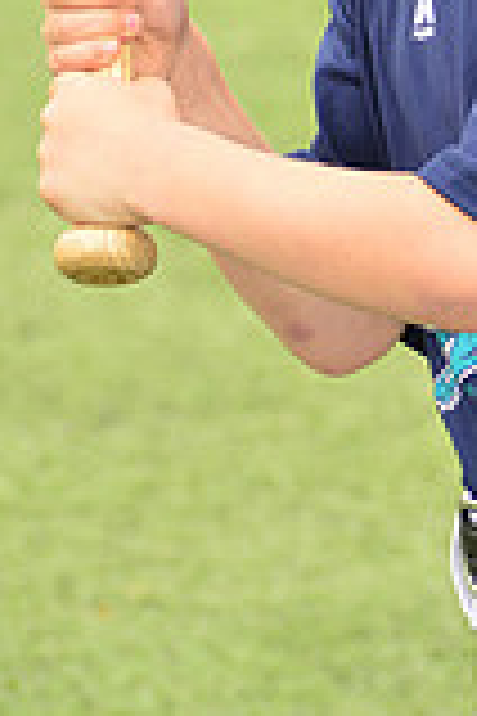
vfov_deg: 3.5
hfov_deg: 2.3
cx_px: 466
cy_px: -261
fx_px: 11626
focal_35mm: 585
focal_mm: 160
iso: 250
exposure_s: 1/200
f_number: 8
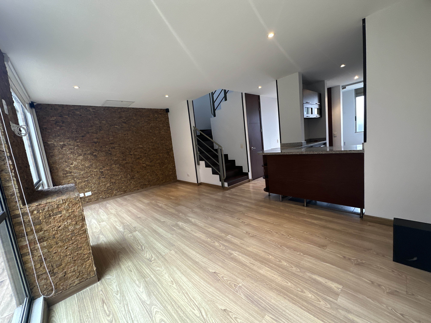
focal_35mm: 14
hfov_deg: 102.1
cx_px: 216
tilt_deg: -7.2
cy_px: 162
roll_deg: +6.2
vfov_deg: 85.7
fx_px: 174
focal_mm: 2.22
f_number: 2.2
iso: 200
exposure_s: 1/60
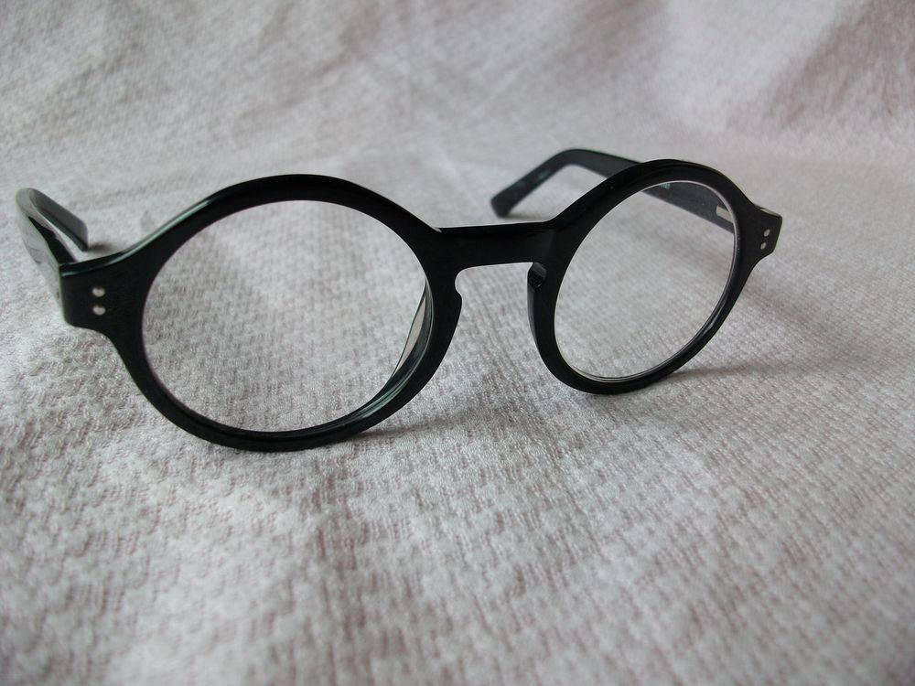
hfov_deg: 56.8
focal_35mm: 32
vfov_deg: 44.2
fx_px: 846
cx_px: 458
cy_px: 343
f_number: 2.9
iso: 80
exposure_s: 1/40.2
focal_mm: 5.7
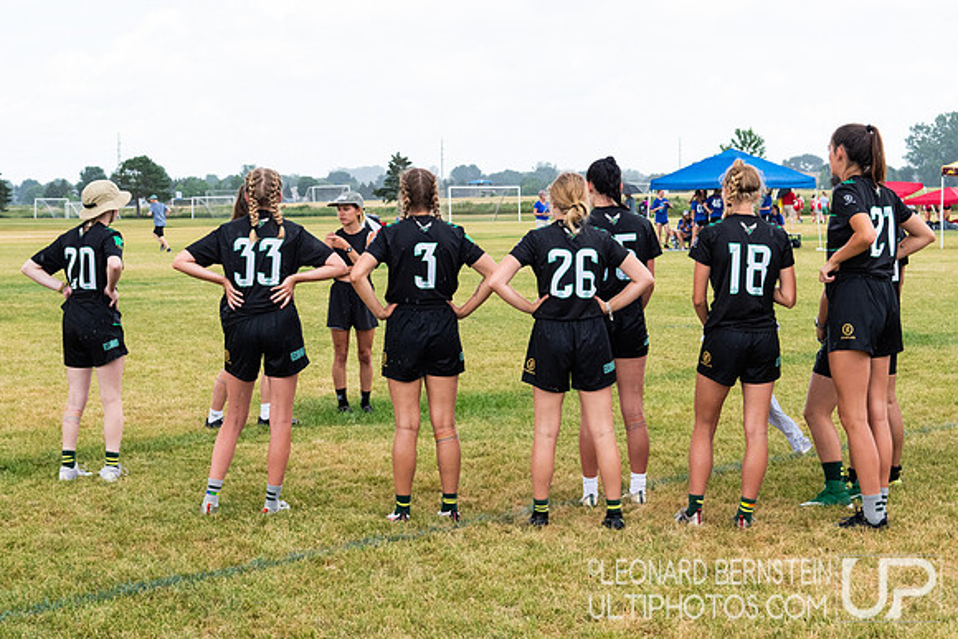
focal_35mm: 71
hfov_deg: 28.3
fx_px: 1901
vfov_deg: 19.1
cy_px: 239
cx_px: 447
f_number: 5.6
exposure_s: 1/640
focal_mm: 38
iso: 800
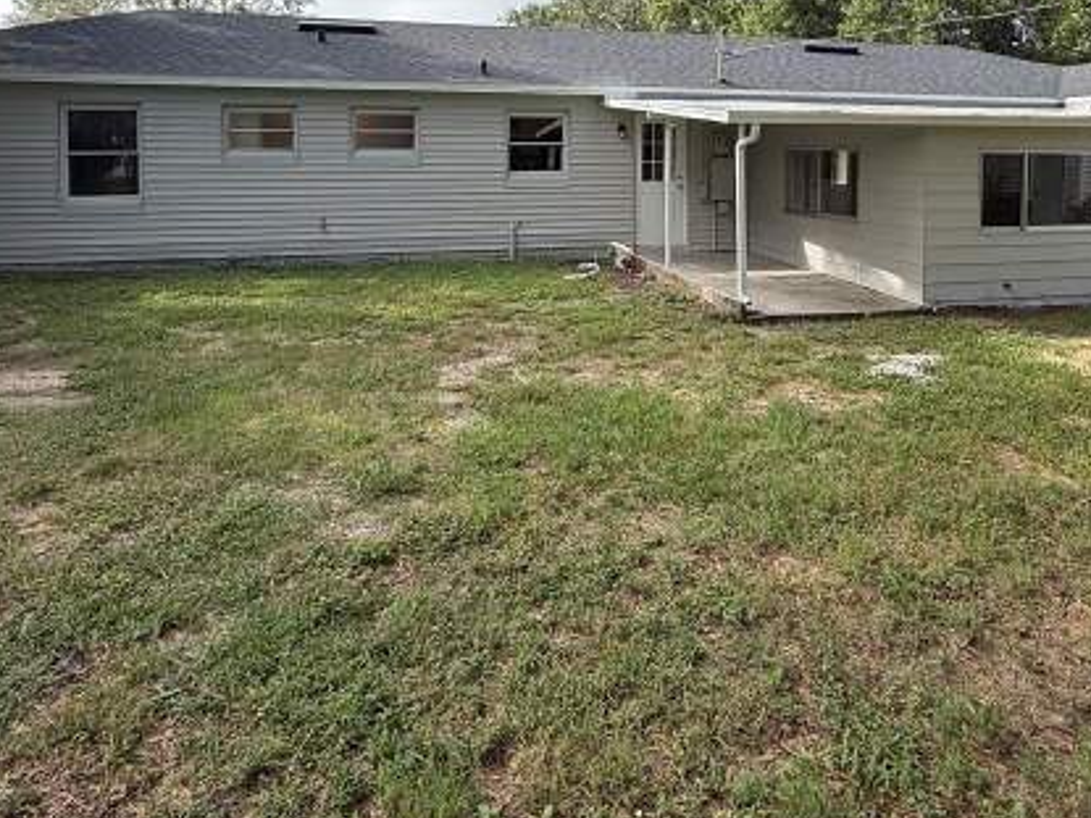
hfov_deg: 65.2
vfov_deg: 48.5
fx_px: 851
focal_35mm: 27
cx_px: 599
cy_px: 168
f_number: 2.2
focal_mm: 2.22
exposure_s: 1/770
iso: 32
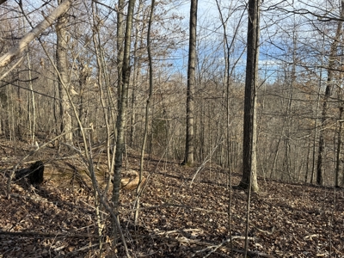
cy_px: 129
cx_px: 172
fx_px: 239
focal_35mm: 24
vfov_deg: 56.8
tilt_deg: -4.3
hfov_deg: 71.6
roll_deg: -0.5
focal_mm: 6.76
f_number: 1.78
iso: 80
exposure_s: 1/1271
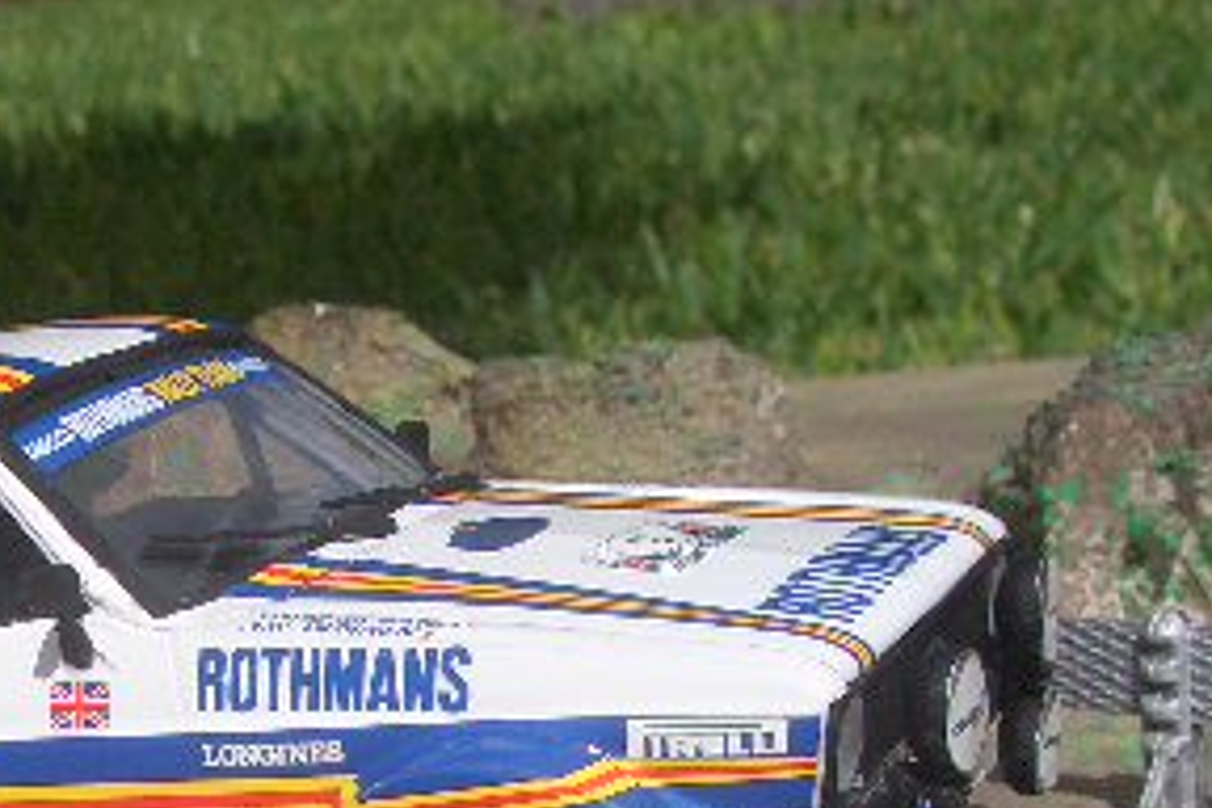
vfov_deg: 16.5
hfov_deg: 24.4
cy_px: 804
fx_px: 2727
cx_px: 143
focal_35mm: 81
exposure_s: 1/1000
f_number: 4.3
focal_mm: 5.8
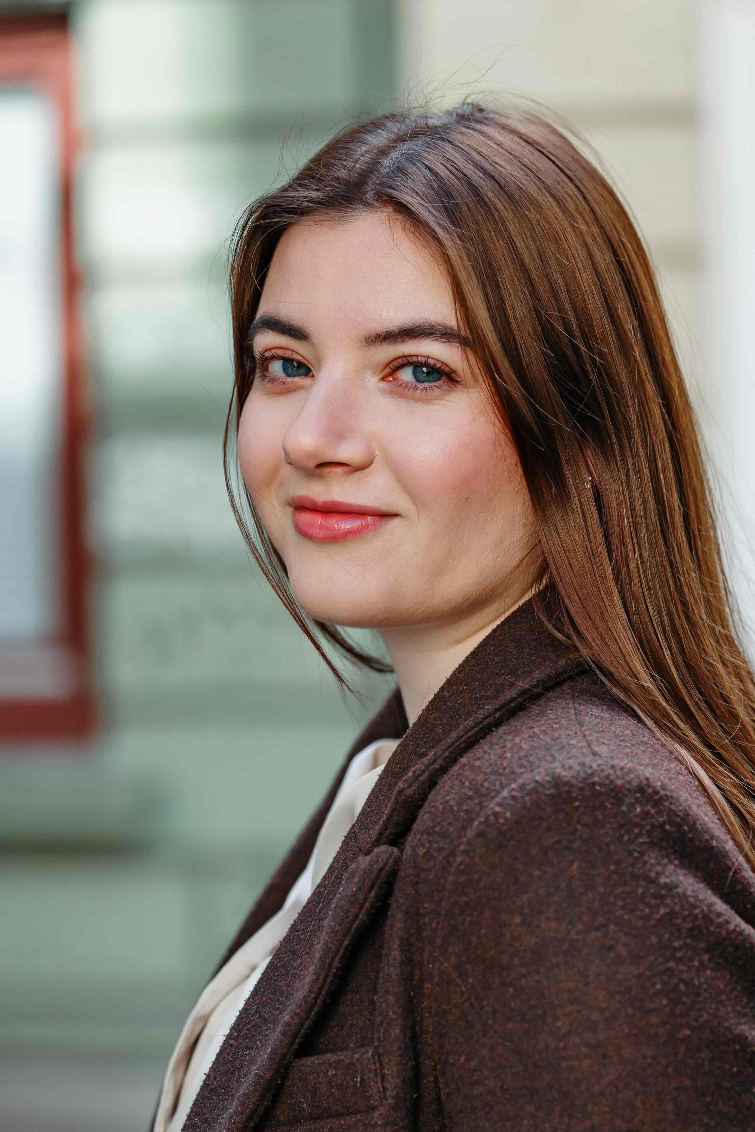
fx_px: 3617
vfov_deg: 17.7
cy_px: 788
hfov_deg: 11.9
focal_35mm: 115
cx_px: 428
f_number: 2.8
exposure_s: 1/320
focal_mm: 77
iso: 200
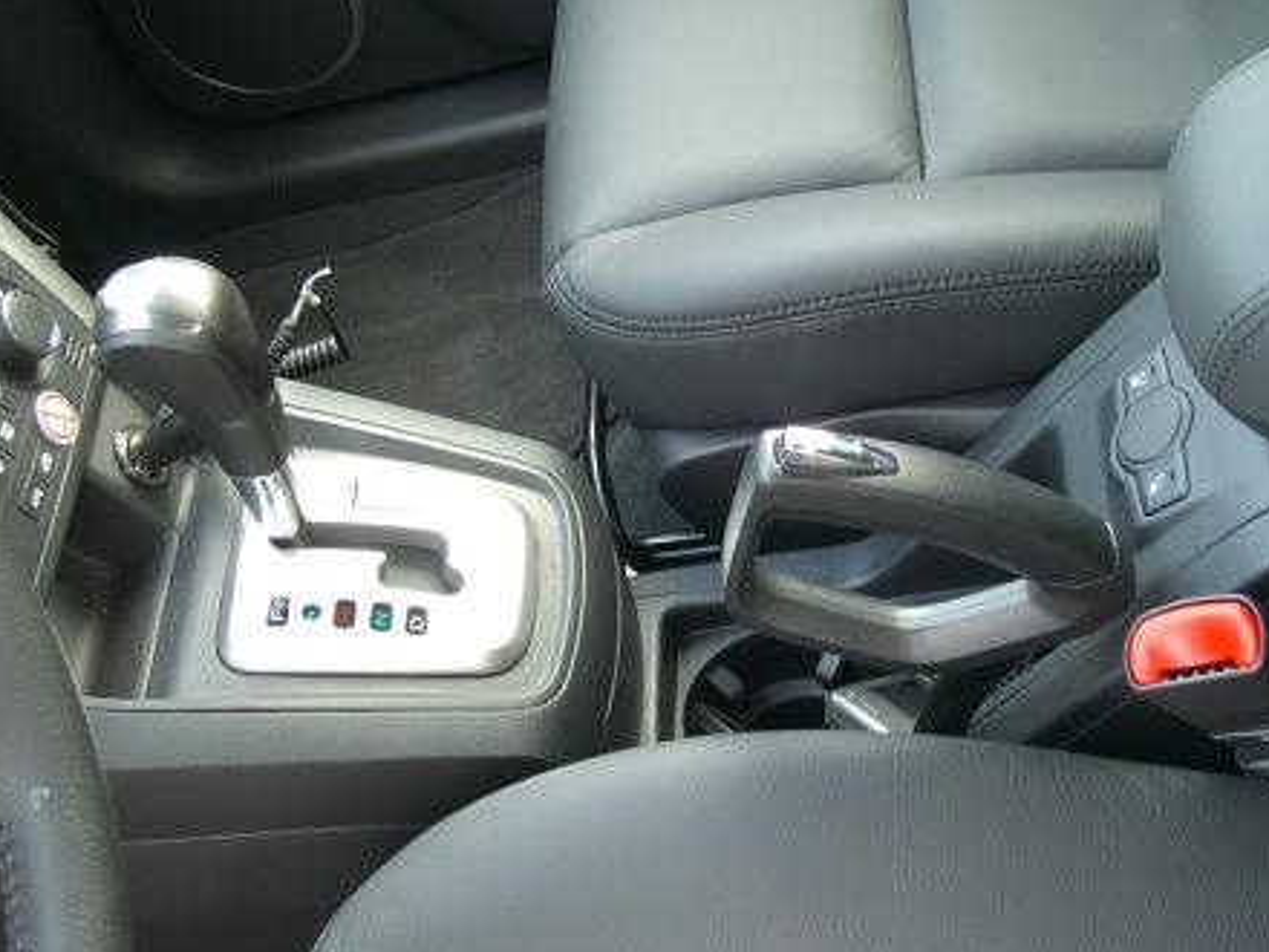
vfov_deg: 25.2
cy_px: 476
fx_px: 2126
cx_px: 637
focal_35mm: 58
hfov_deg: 33.2
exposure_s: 1/25
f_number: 3.6
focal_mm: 11.8
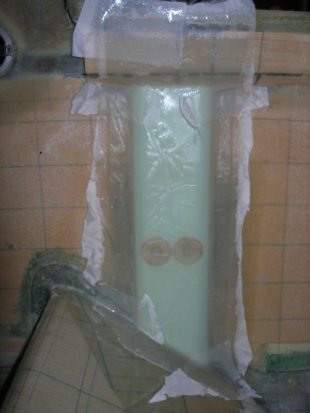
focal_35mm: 38
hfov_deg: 37.7
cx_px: 155
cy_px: 206
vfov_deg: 49.0
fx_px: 454
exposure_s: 1/60.1
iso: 64
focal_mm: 7.8
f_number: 4.8
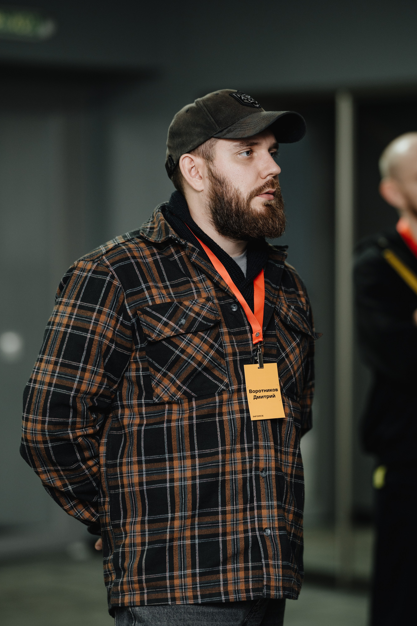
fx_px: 2415
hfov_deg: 9.9
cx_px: 213
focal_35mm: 139
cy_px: 312
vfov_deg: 14.8
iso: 800
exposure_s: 1/125
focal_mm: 135
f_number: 2.2
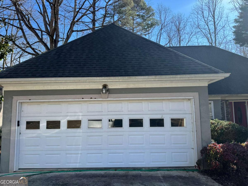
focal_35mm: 24
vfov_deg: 56.8
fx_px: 172
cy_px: 93
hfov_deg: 71.6
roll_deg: +0.7
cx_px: 124
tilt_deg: +5.6
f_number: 1.78
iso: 80
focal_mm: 6.76
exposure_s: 1/1395
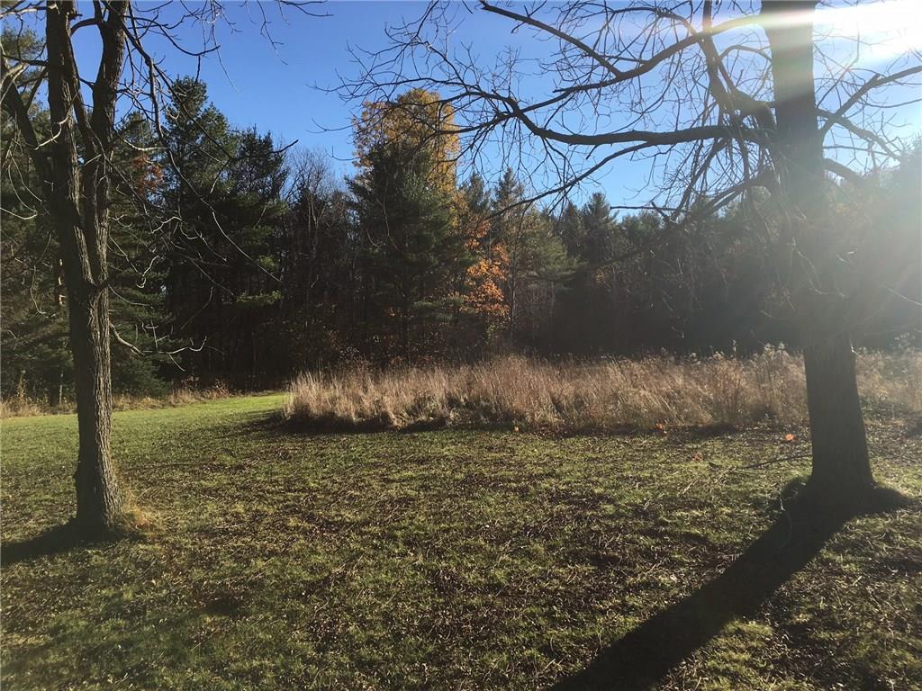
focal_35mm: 29
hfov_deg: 61.7
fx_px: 772
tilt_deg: -1.2
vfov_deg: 48.2
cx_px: 461
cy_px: 346
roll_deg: +0.6
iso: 25
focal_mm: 4.15
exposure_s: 1/1282
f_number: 2.2
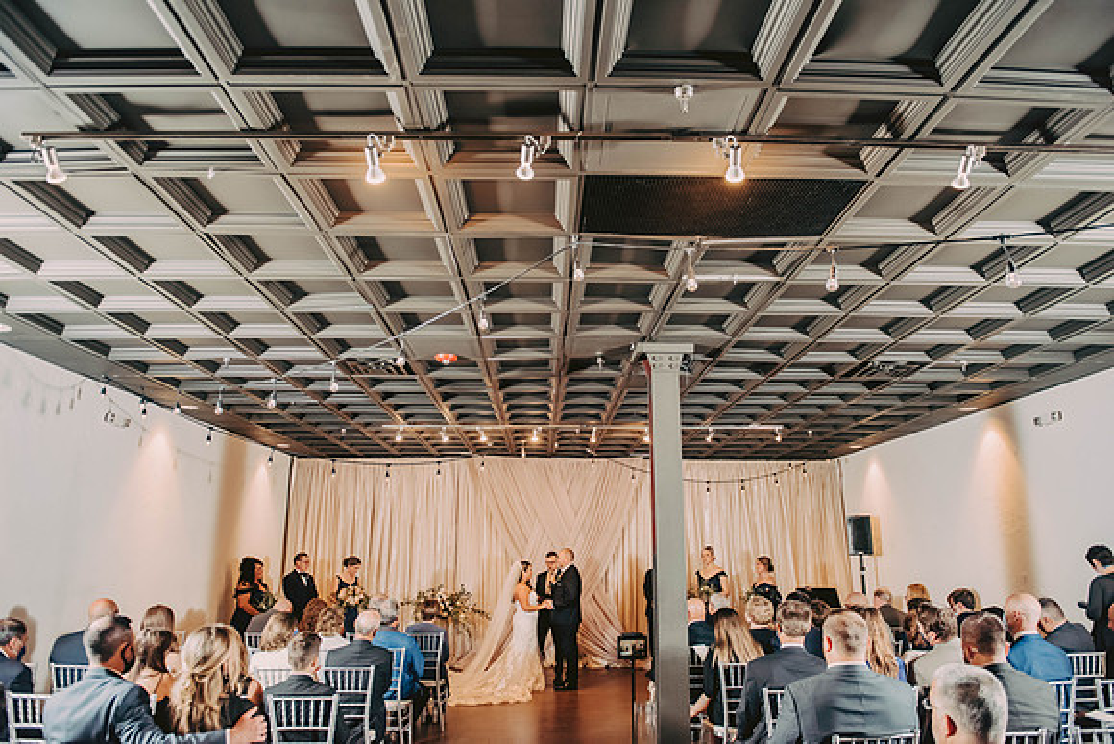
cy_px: 372
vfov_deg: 53.2
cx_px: 557
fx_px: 743
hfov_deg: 73.7
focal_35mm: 24
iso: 2000
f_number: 3.2
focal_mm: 24
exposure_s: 1/250
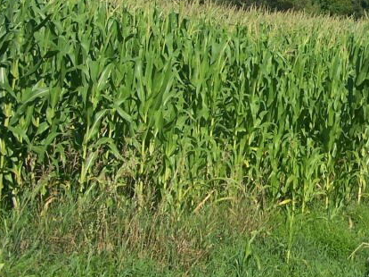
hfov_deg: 20.0
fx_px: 1001
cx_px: 406
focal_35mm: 94
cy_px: 22
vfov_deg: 15.5
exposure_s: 1/800
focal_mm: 6.3
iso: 80
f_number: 4
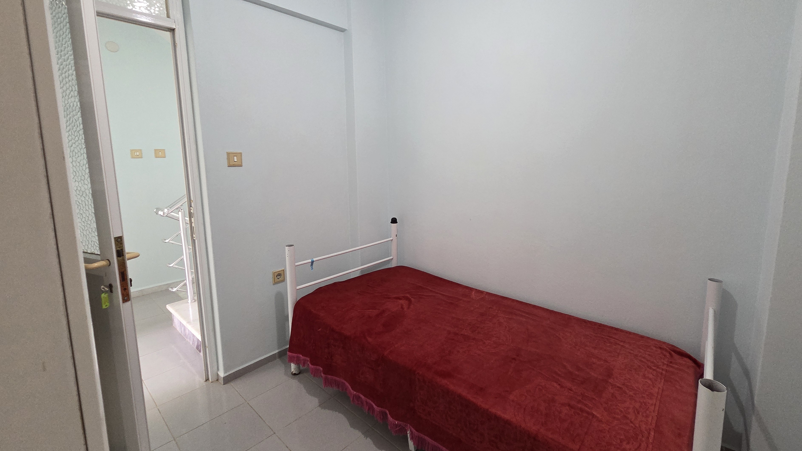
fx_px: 319
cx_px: 421
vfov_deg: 70.3
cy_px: 198
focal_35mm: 15
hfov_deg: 102.9
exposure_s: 1/50
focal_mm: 2.2
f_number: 2.2
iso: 400
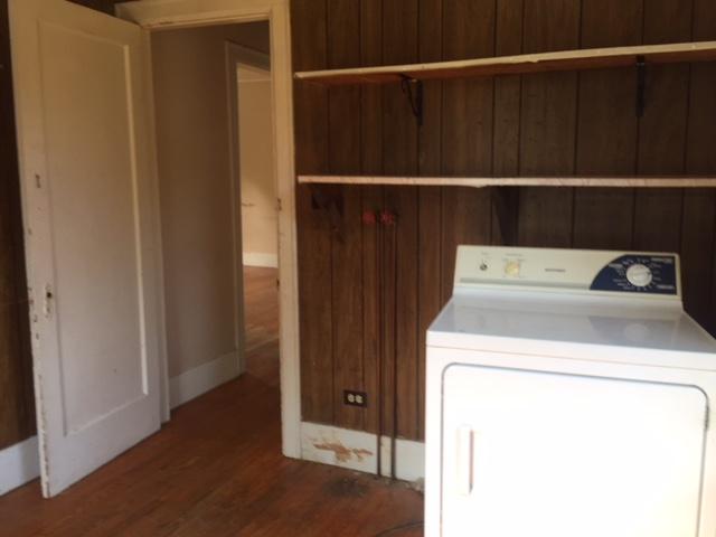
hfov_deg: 61.7
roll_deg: -0.9
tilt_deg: -8.5
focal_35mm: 29
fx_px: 600
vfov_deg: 48.2
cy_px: 268
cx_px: 358
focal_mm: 4.15
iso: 40
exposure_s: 1/60
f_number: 2.2
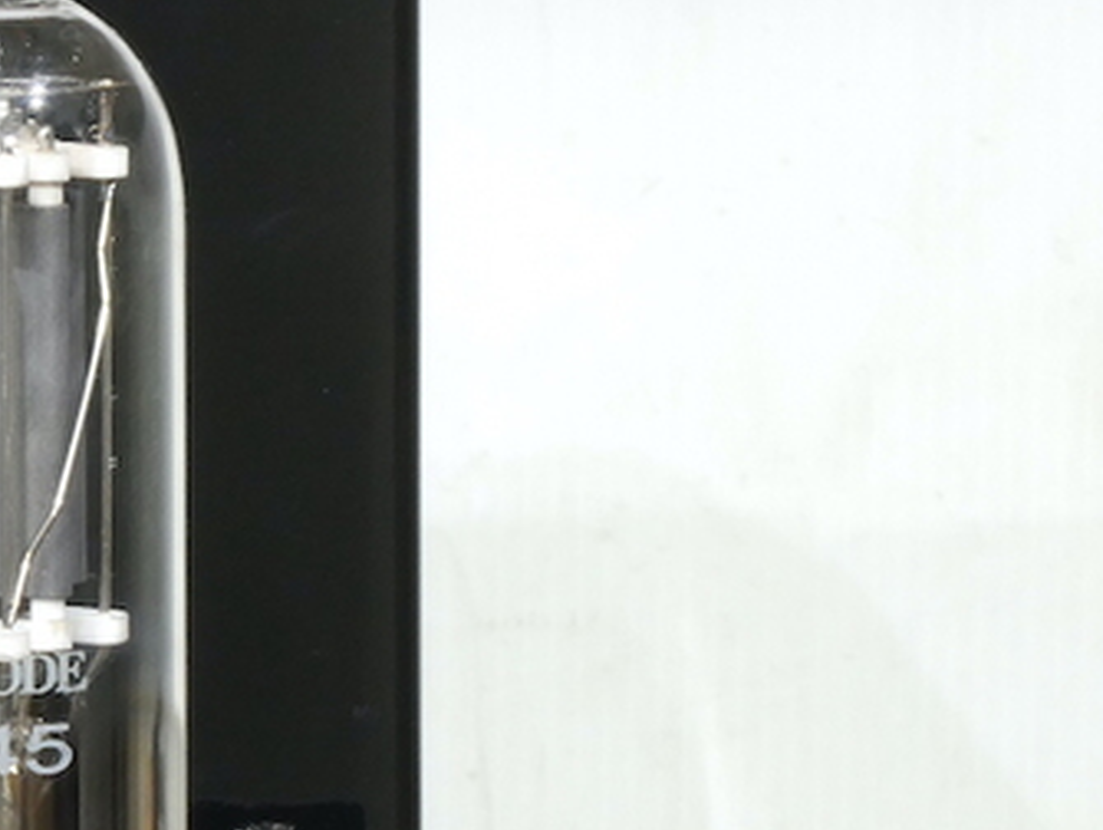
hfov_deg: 4.3
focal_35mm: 458
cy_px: 939
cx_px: -408
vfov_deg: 3.2
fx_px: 14609
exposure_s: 1/4
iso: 200
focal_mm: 28.7
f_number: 5.5
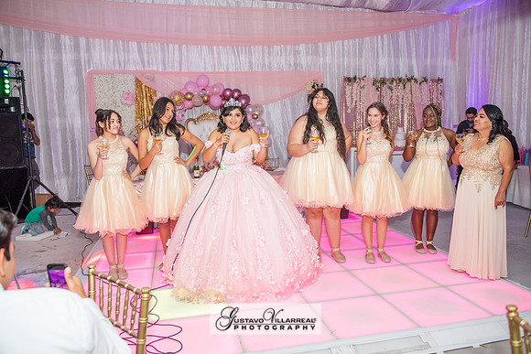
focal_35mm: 28
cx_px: 266
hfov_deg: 65.5
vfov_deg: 46.4
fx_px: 413
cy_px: 177
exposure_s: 1/160
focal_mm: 28
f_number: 4
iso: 1250
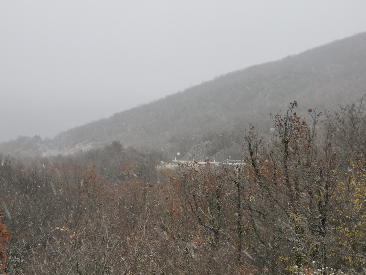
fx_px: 1036
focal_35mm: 98
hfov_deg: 20.0
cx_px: 183
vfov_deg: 15.1
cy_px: 138
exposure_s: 1/50
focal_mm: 7.48
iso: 125
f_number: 2.4
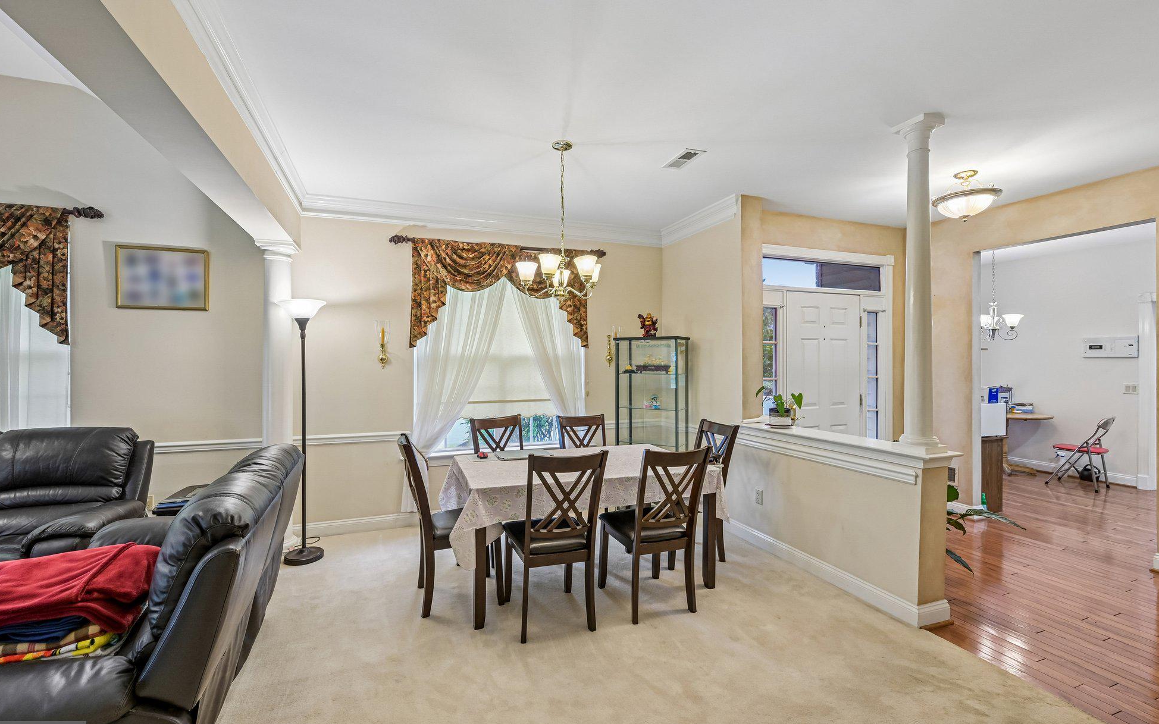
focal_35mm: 15
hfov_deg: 101.4
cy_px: 358
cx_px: 563
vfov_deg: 74.8
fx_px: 474
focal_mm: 14
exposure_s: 1/6
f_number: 8
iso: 400
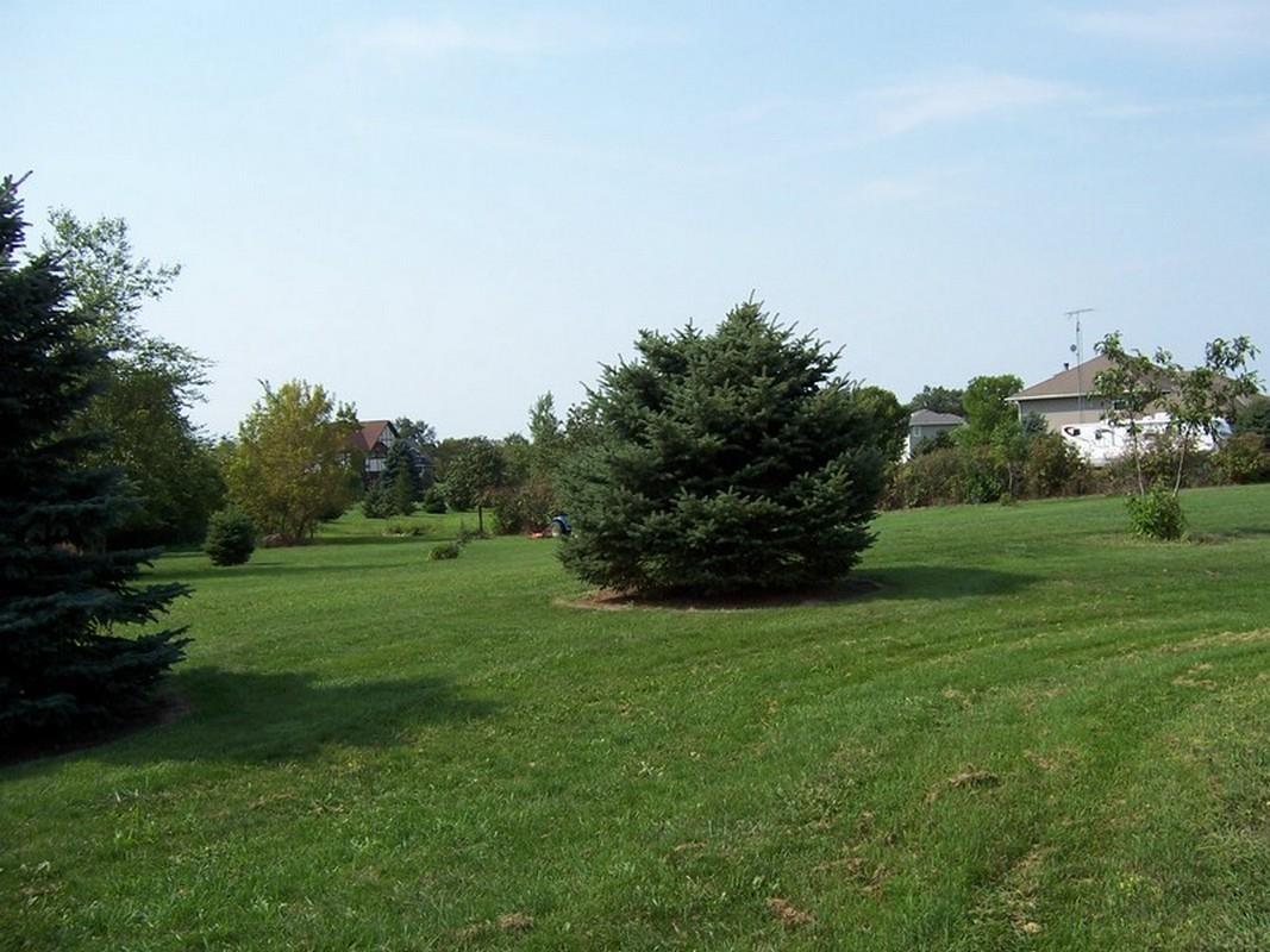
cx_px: 635
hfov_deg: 55.4
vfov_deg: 42.9
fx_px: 1211
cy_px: 476
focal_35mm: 33
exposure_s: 1/750
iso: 80
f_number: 3.4
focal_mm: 5.5
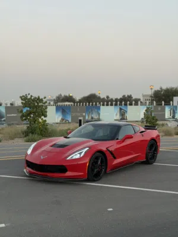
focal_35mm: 48
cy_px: 118
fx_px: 329
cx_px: 89
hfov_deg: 30.3
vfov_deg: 39.7
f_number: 1.78
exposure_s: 1/117
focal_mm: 6.76
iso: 80
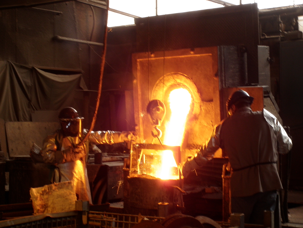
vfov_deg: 22.6
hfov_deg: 29.8
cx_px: 152
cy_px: 114
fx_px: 569
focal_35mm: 65
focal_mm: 11.76
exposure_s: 1/13
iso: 100
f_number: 4.7
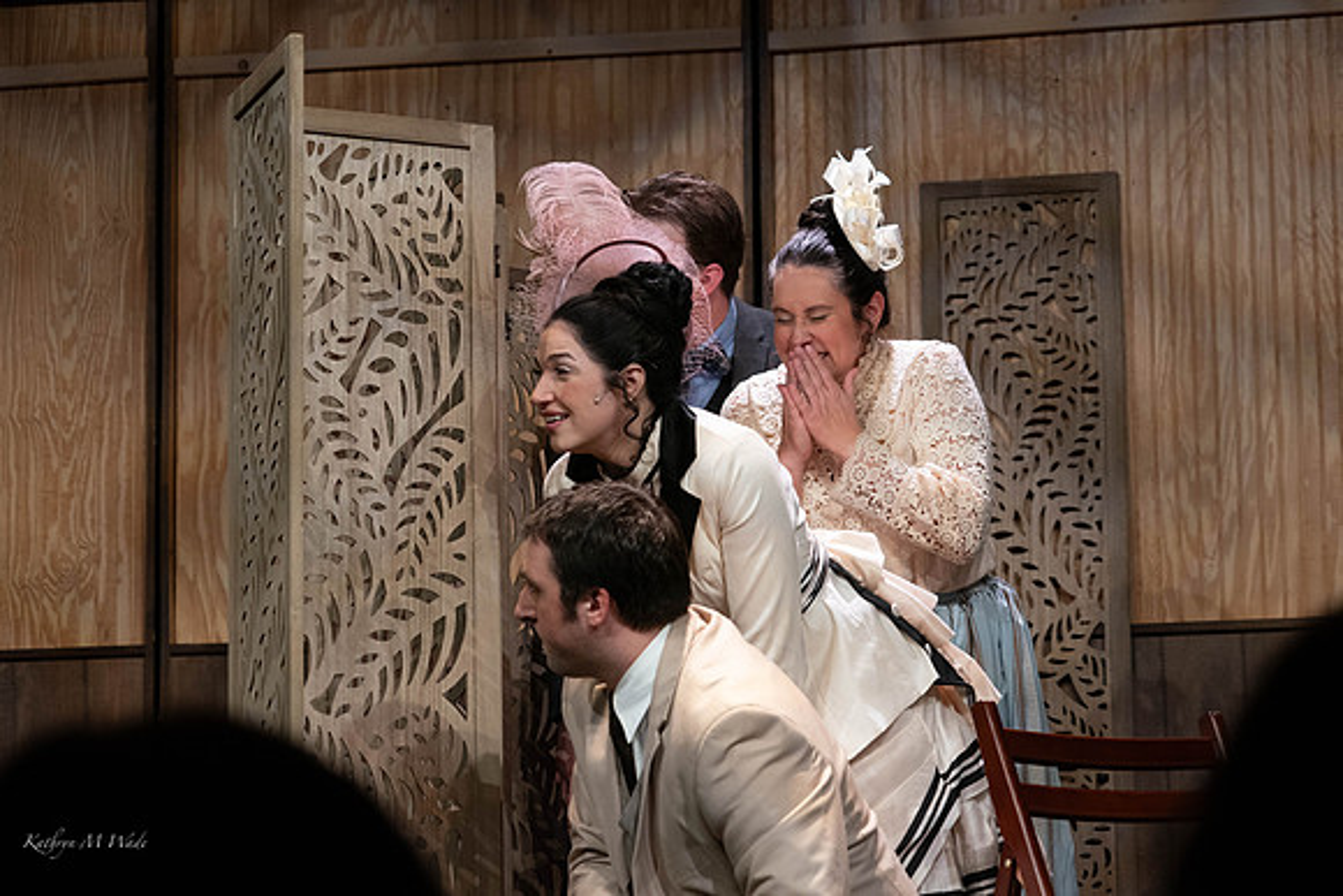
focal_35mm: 105
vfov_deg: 13.0
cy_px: 448
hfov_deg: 19.5
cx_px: 672
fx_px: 3918
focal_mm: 105
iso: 2500
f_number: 6.3
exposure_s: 1/250
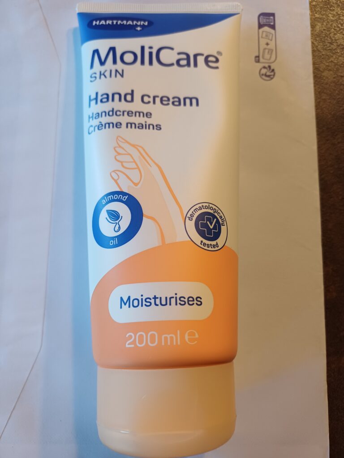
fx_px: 331
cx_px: 172
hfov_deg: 54.9
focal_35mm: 25
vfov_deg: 69.4
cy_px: 229
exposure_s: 1/50
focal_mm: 4.65
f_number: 1.8
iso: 200
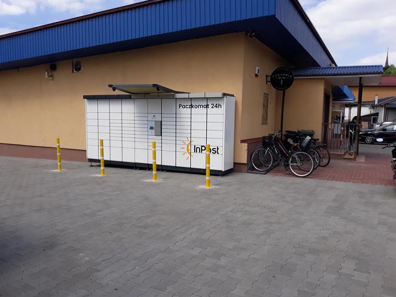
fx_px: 320
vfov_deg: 49.7
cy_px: 149
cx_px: 192
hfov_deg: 63.4
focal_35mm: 28
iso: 40
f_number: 1.7
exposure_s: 1/1621
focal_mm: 3.71
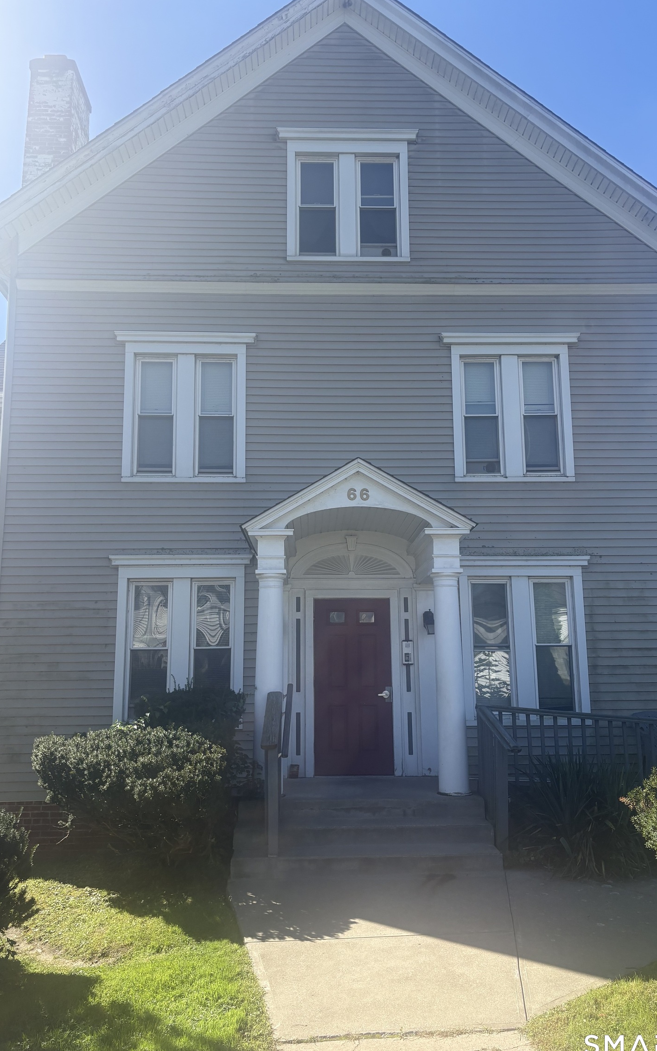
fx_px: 802
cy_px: 532
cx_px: 345
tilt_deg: +9.5
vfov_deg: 66.5
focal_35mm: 28
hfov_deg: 44.5
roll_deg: +1.1
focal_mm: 5.96
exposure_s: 1/1799
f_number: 1.6
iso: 50
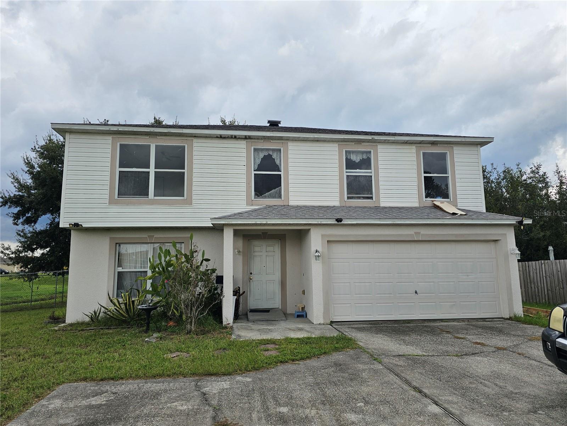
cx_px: 284
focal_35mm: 23
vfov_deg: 58.9
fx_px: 377
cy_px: 213
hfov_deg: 73.9
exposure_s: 1/761
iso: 10
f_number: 1.7
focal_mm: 6.3
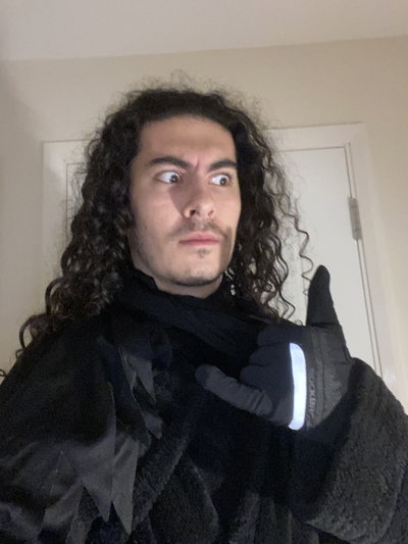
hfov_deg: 46.8
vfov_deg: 60.0
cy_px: 272
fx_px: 471
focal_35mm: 30
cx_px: 204
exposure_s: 1/27
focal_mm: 2.71
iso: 500
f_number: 2.2
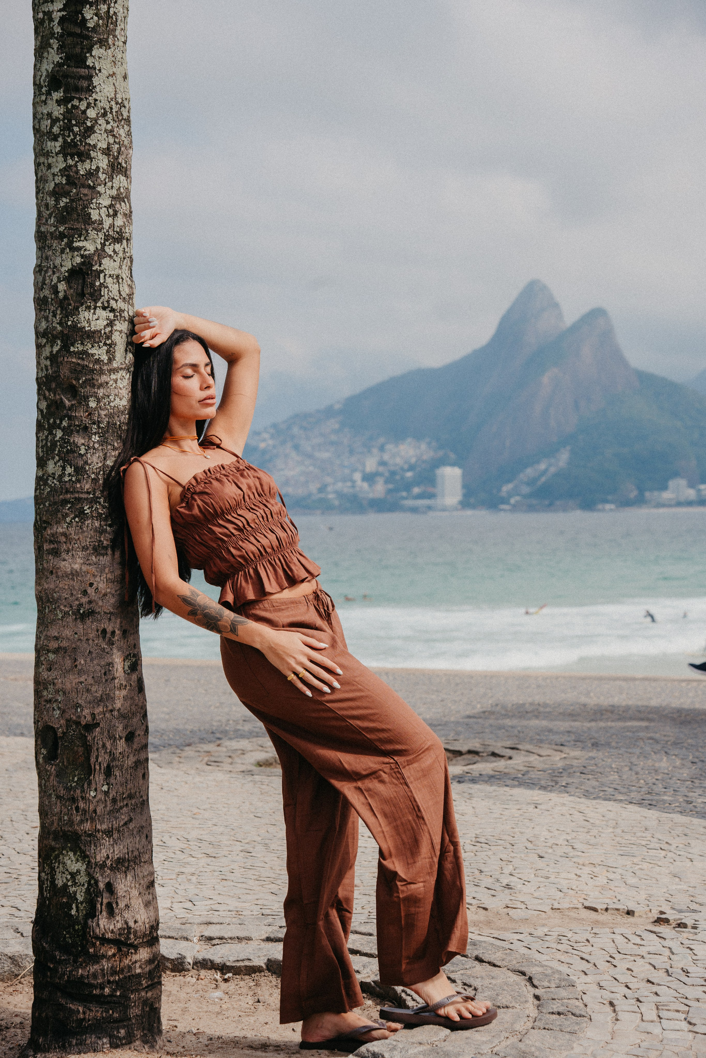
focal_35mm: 75
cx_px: 353
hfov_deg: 18.2
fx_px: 2206
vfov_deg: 27.0
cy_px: 529
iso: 200
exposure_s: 1/500
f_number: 7.1
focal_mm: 75
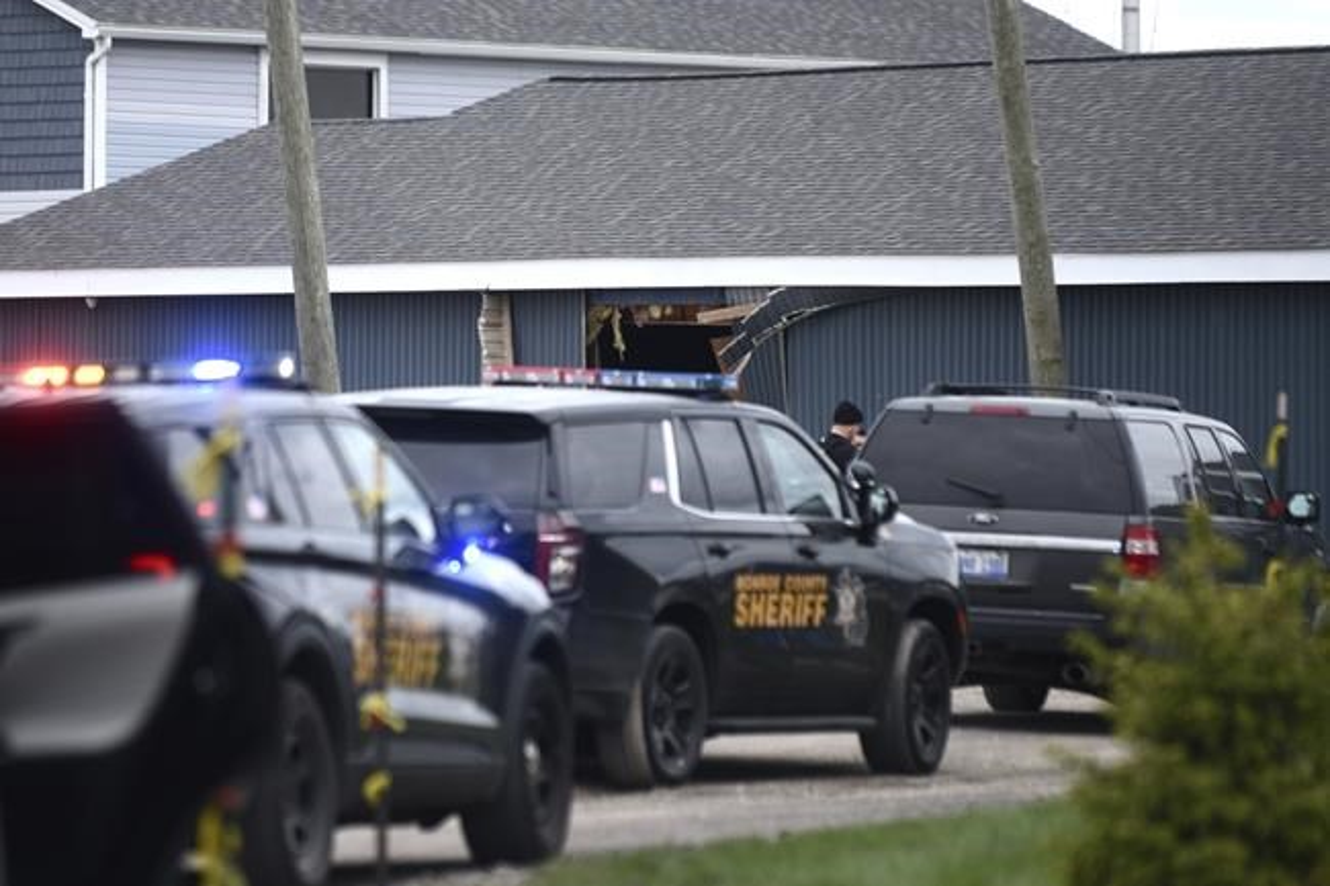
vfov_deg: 6.9
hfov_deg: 10.3
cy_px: 443
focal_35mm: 200
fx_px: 7387
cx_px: 665
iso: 200
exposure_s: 1/1000
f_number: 2.8
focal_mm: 200
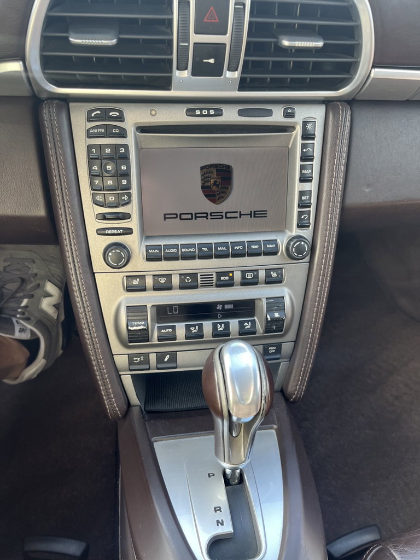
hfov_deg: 53.1
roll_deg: -5.6
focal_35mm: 26
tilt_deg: -36.5
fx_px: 421
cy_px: 280
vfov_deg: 67.3
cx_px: 210
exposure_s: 1/122
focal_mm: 5.1
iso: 80
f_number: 1.6
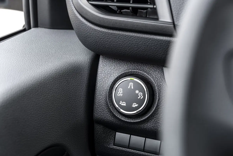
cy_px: 78
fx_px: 388
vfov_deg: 22.6
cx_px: 116
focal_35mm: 60
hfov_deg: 33.4
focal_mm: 60
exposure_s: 1/15
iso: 100
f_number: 6.7
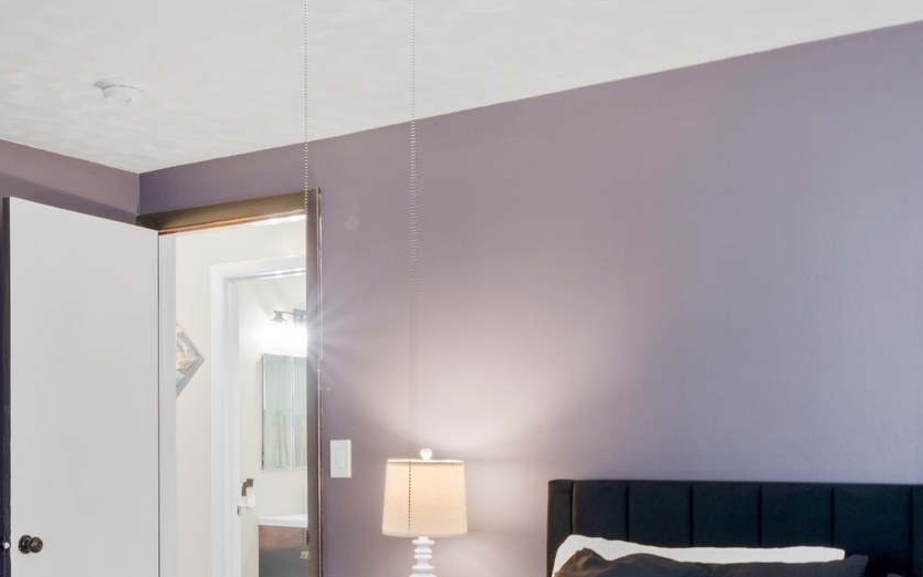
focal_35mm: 45
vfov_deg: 28.3
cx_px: 344
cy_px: 417
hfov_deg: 44.0
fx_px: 1132
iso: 320
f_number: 9
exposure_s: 1.6
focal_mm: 12
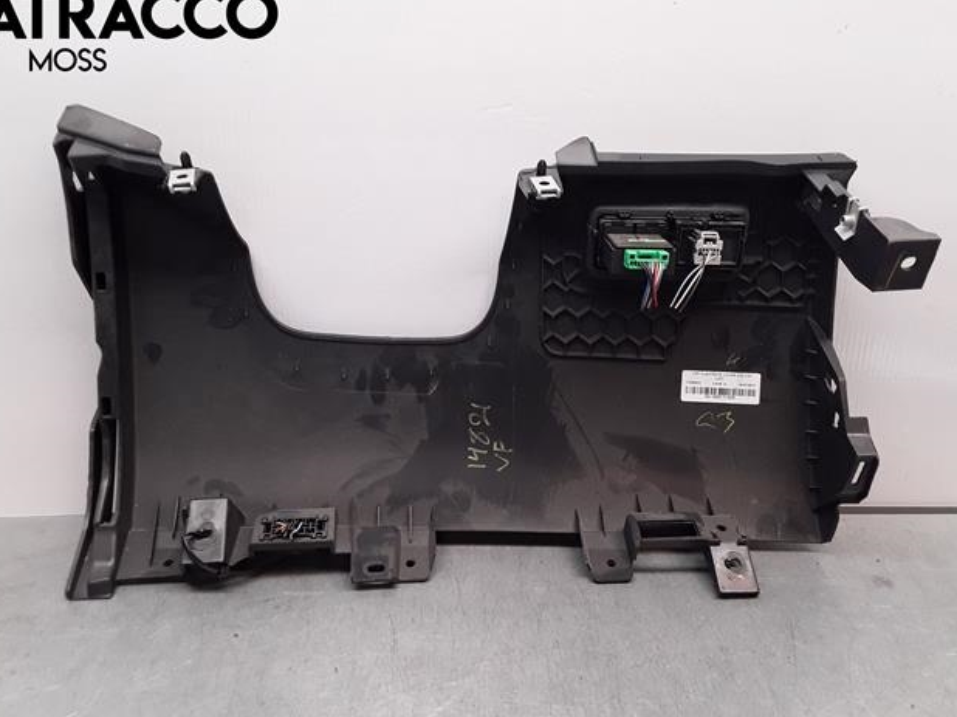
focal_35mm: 29
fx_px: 801
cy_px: 358
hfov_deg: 61.7
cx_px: 475
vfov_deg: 48.2
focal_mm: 2.91
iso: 40
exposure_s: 1/50
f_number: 1.9
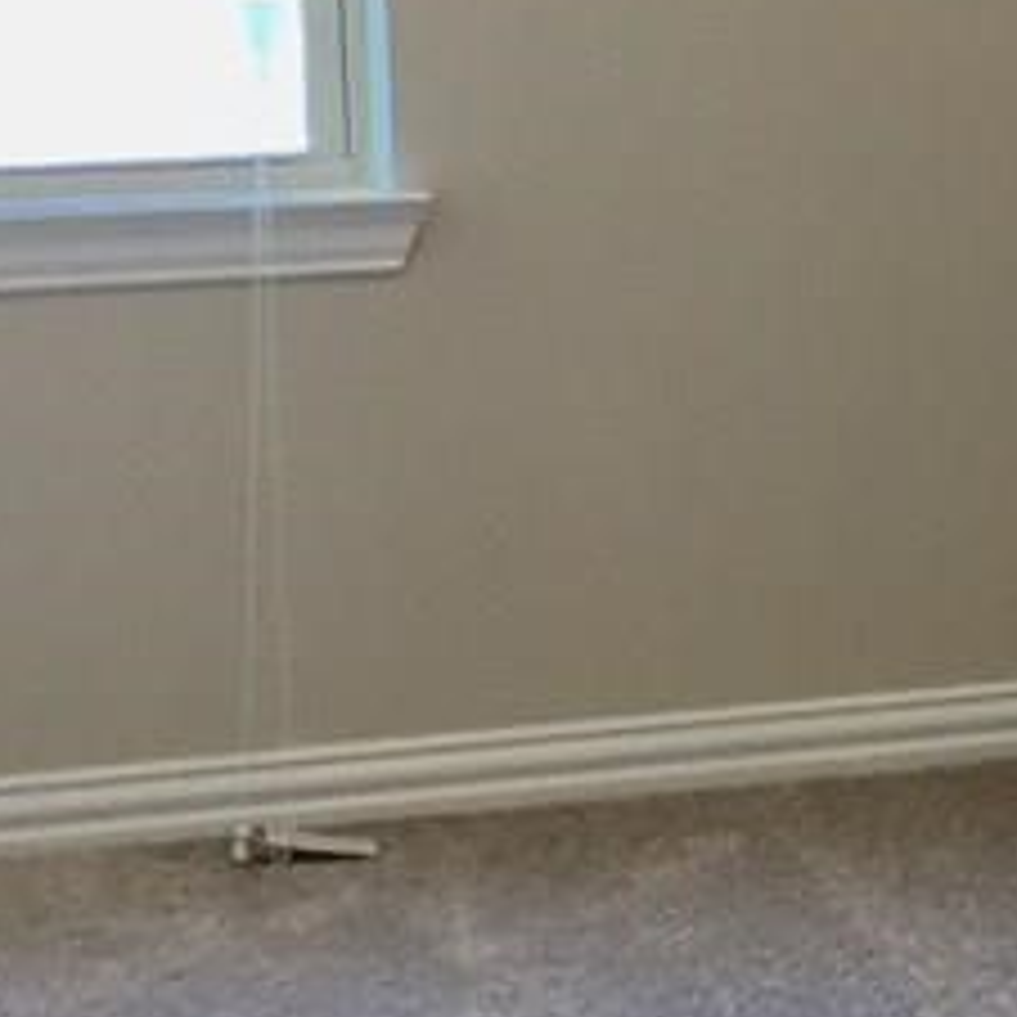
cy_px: 225
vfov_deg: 14.9
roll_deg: +0.0
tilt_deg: -5.8
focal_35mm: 116
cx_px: 1557
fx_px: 3856
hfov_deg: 14.0
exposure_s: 1/30
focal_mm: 4.15
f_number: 2.2
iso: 40
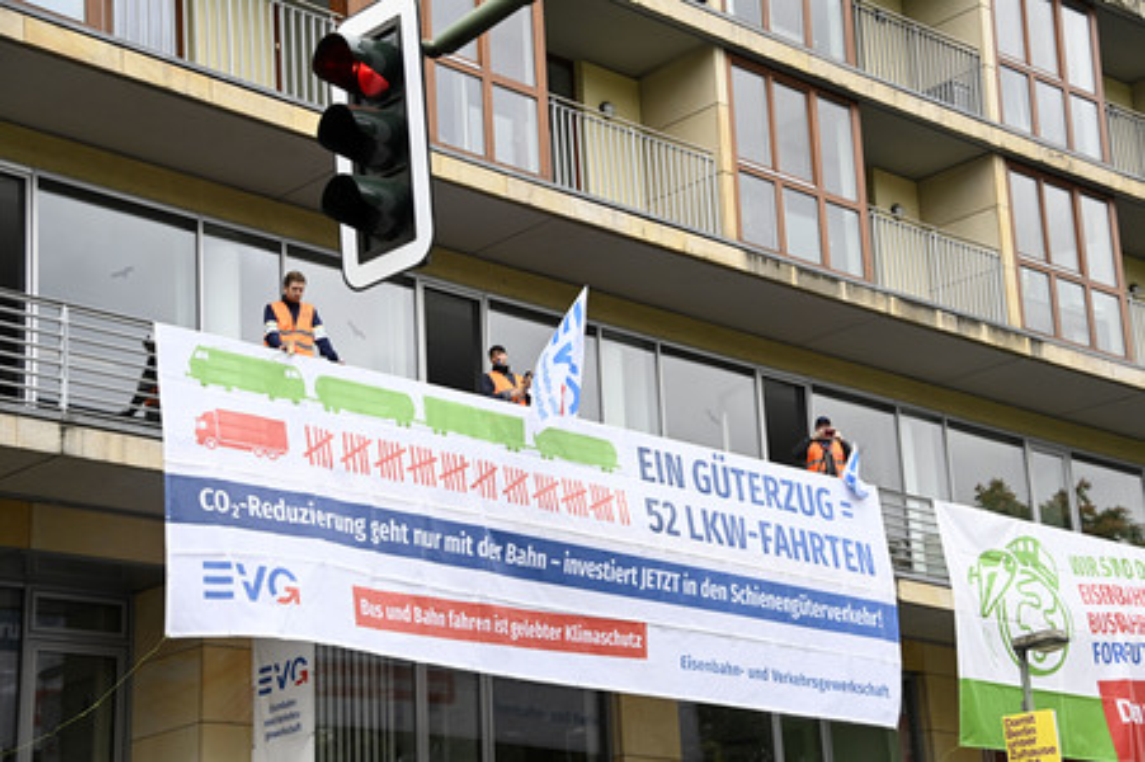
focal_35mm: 70
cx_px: 572
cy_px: 381
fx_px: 2225
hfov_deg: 28.9
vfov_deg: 19.4
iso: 1600
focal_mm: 70
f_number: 5.6
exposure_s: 1/500
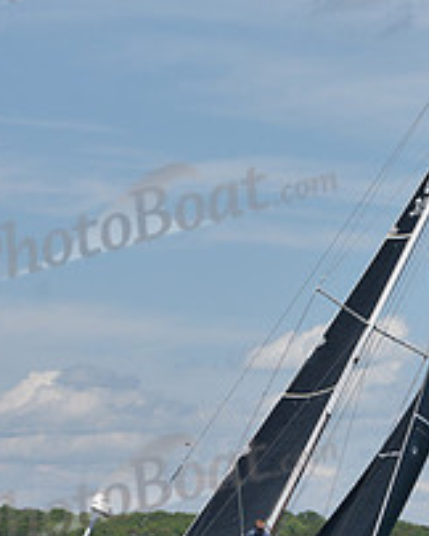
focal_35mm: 337
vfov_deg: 5.7
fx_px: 5340
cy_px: 45
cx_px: 475
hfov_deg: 4.6
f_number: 7.1
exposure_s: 1/800
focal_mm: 125
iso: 320
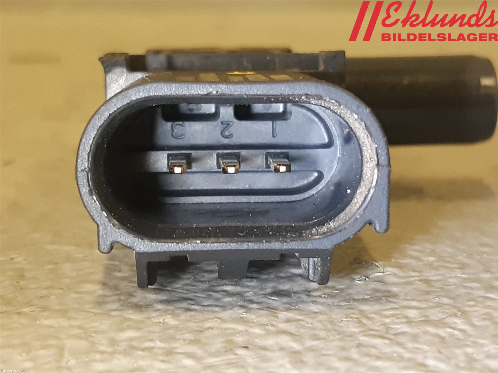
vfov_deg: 53.1
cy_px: 186
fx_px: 374
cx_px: 249
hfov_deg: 67.3
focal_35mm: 26
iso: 160
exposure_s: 1/50
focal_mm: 3.93
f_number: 1.7
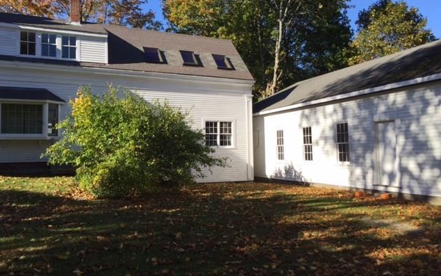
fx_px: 373
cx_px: 219
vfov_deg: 40.6
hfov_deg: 61.2
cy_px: 137
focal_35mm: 31
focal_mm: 4.15
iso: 32
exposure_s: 1/1276
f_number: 2.2
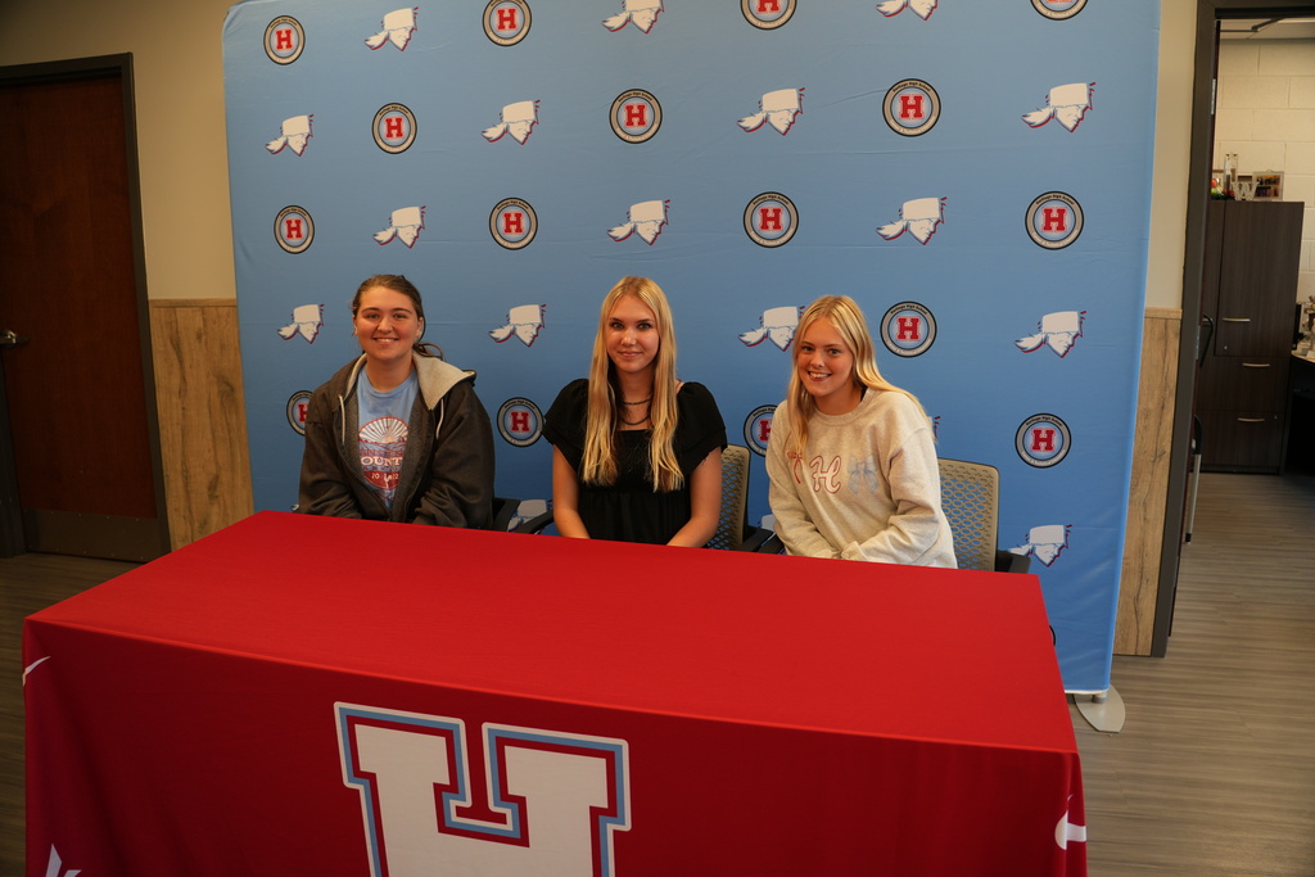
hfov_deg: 63.2
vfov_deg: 44.6
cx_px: 658
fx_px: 1069
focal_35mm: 29
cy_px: 438
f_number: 2.8
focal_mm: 19.5
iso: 160
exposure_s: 1/60
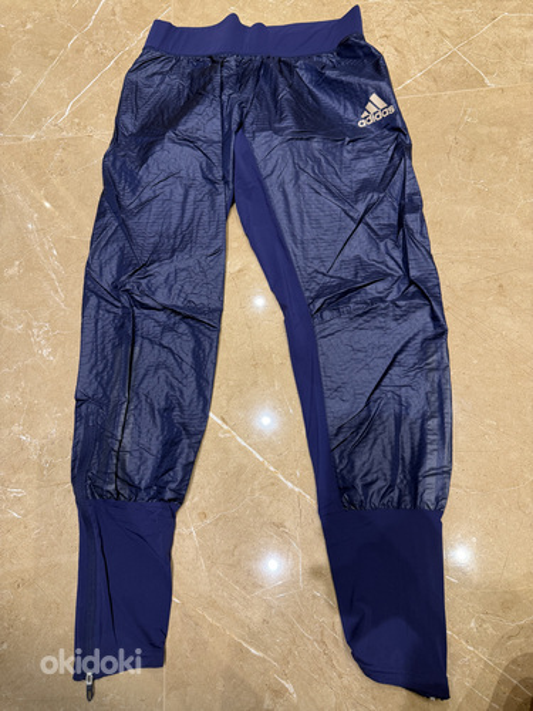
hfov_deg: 56.8
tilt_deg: -70.4
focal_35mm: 24
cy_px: 356
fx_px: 493
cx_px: 266
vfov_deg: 71.6
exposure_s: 1/50
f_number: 1.78
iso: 125
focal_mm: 6.76
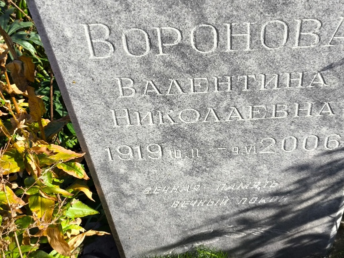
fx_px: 576
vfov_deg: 25.2
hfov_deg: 33.2
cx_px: 192
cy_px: 109
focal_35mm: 58
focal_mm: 4.71
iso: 50
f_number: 1.7
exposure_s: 1/499
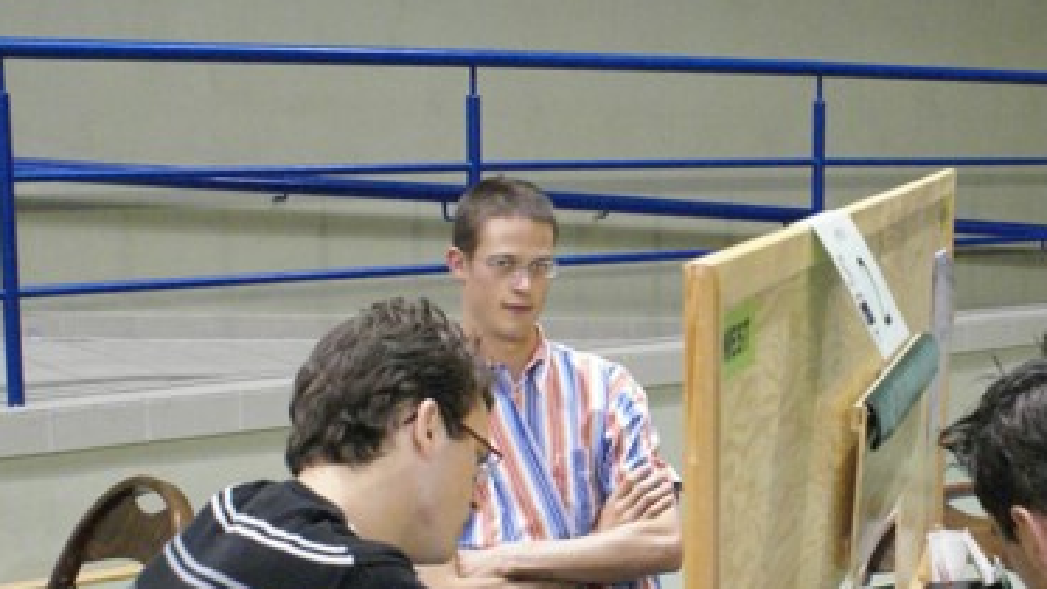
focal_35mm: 65
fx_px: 1805
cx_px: 907
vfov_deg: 18.4
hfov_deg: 31.1
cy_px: 429
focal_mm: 22
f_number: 5.6
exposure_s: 1/40
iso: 1600
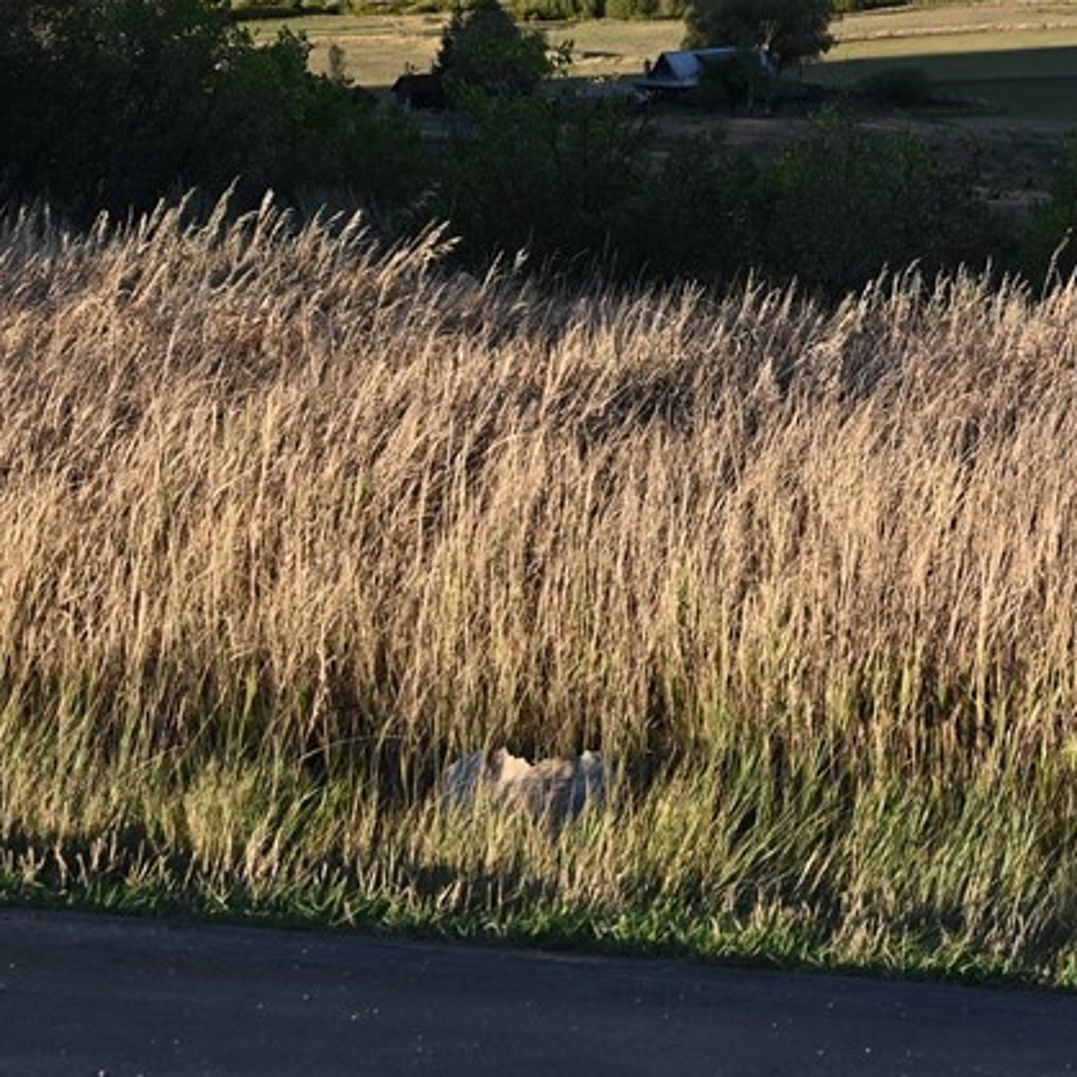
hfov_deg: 9.7
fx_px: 6054
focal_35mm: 172
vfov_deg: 10.0
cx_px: 1802
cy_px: -158
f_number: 5.6
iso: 110
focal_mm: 50
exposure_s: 1/250
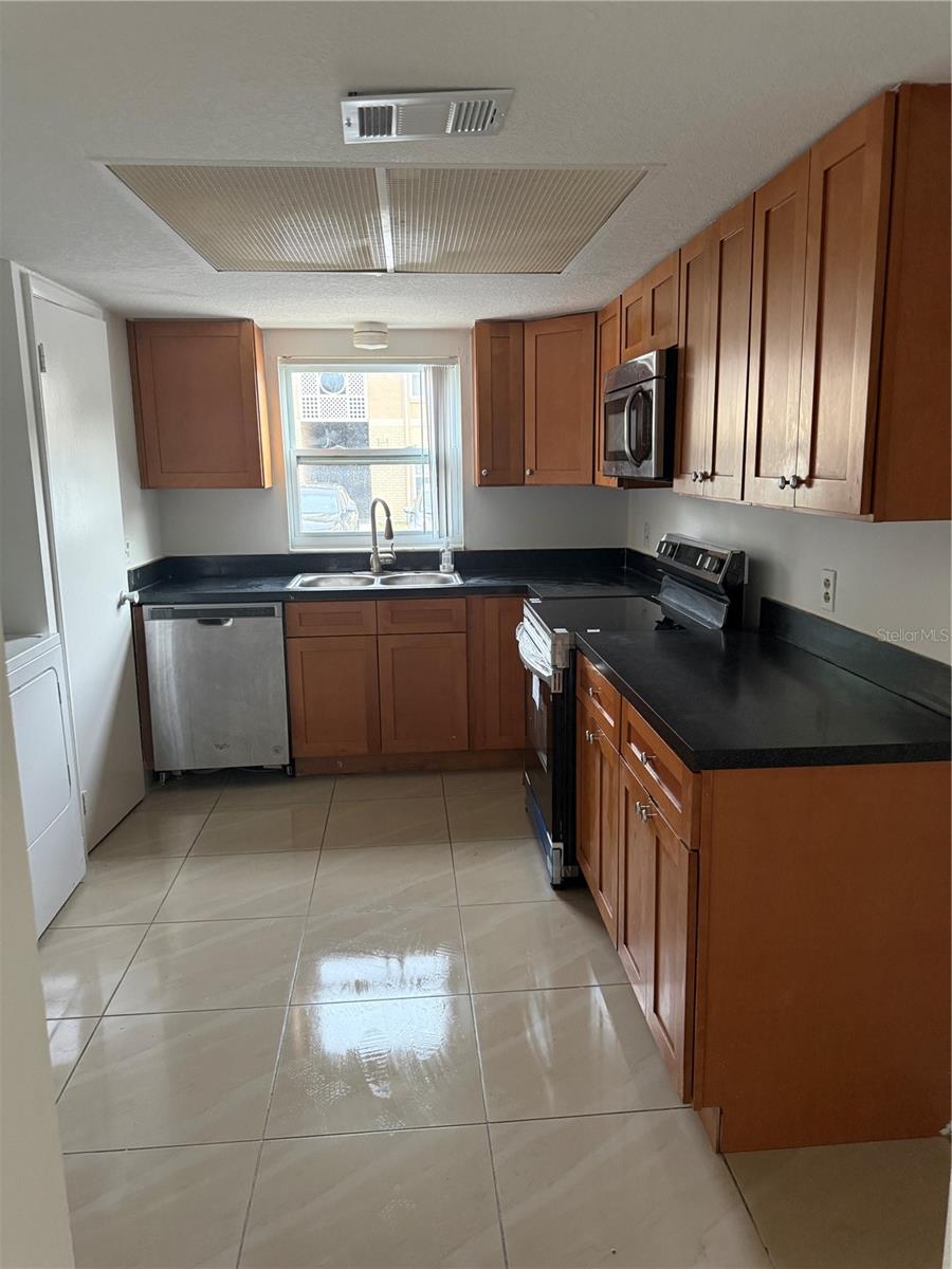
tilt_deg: -11.2
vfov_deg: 71.6
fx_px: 880
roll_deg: +0.5
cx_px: 476
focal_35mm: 24
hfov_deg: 56.8
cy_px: 634
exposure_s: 1/60
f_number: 1.78
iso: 500
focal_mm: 6.76
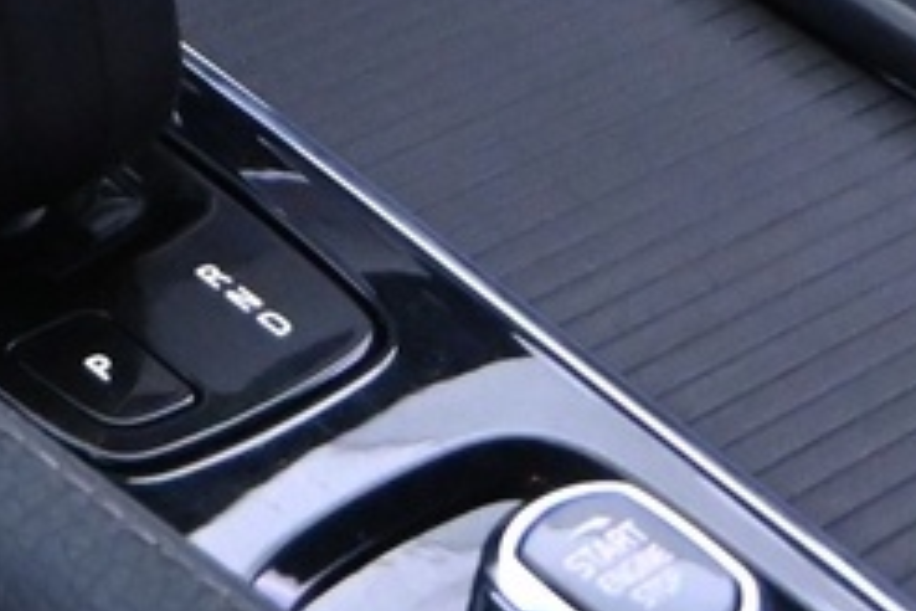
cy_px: -1304
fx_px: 4020
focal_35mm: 158
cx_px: -123
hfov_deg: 12.7
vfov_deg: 7.5
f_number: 3.5
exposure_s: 1/25
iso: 3200
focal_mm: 16
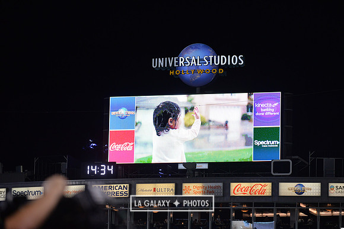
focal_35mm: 160
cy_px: 114
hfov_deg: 12.8
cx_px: 172
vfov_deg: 8.6
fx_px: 1529
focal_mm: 160
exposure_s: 1/800
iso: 1600
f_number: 3.5
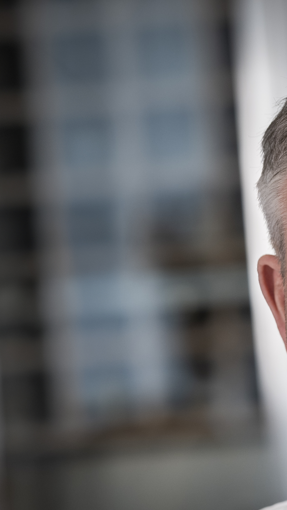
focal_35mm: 400
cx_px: 420
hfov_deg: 3.0
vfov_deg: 5.4
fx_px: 5411
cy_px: 623
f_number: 3.2
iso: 320
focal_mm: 135
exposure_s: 1/100
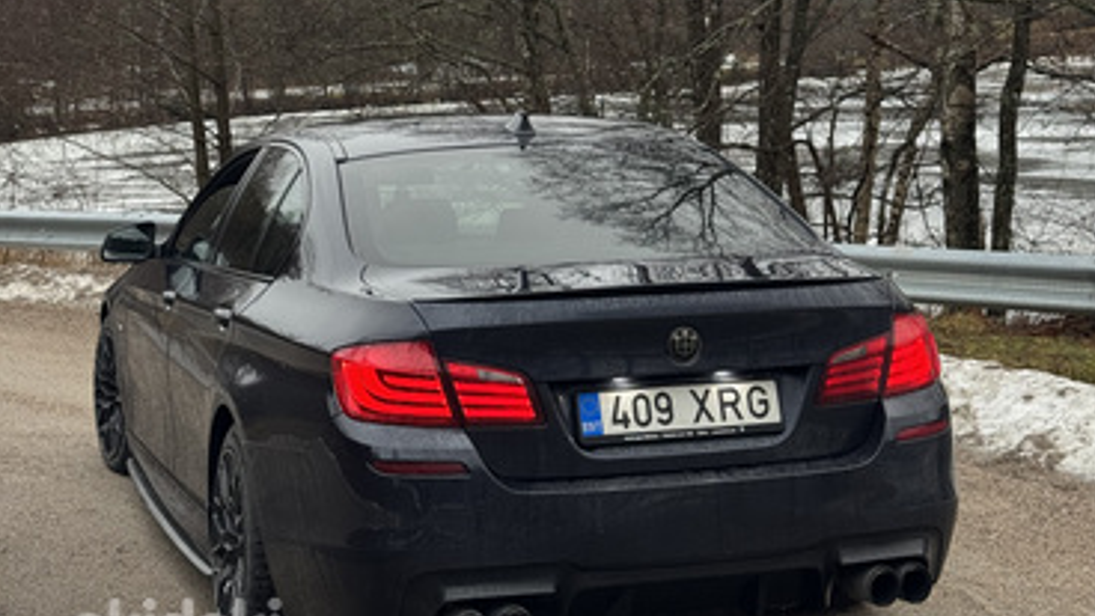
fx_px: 2061
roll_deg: +2.3
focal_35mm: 71
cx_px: 543
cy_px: -15
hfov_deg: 29.7
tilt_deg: +2.9
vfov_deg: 16.6
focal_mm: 6.76
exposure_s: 1/420
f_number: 1.78
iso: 64
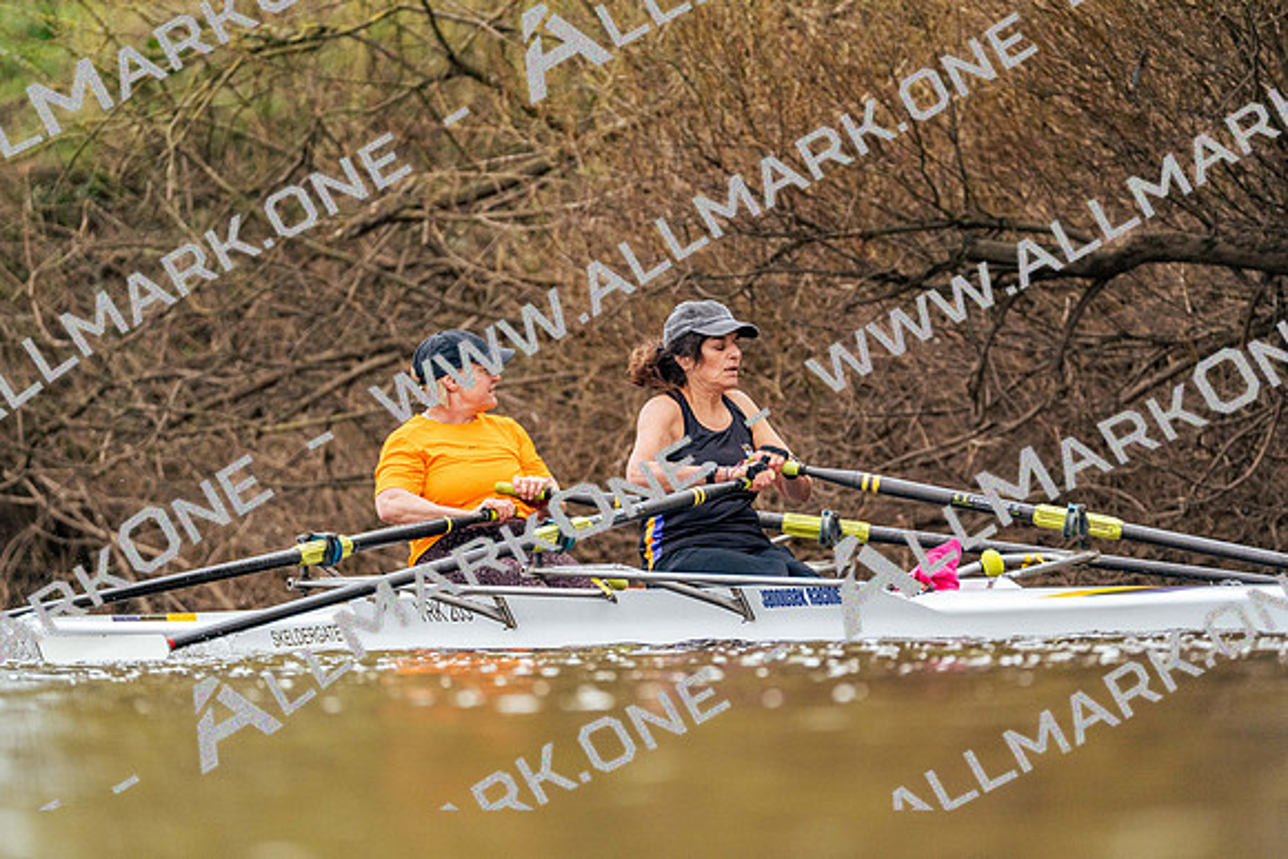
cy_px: 430
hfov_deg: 3.7
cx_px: 644
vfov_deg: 2.5
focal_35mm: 553
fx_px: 19789
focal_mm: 553
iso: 3200
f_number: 6.3
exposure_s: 1/2000
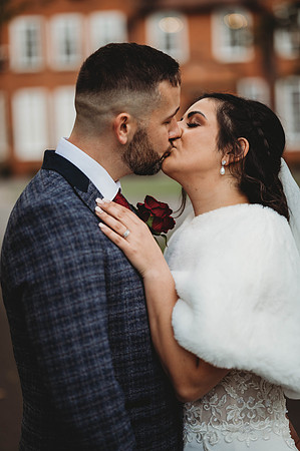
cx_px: 150
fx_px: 1065
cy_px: 226
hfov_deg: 16.0
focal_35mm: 85
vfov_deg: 23.9
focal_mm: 85
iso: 100
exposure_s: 1/200
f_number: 1.8
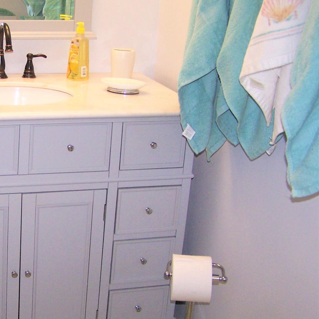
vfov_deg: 27.7
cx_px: 25
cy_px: 164
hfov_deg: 26.7
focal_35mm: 62
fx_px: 646
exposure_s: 1/60
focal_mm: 6.3
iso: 140
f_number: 2.8
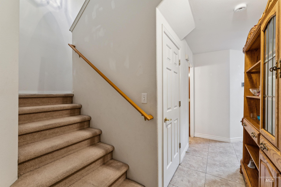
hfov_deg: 98.2
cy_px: 94
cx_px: 140
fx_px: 122
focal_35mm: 16
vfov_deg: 75.1
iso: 400
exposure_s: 1/2
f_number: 13
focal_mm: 15.6
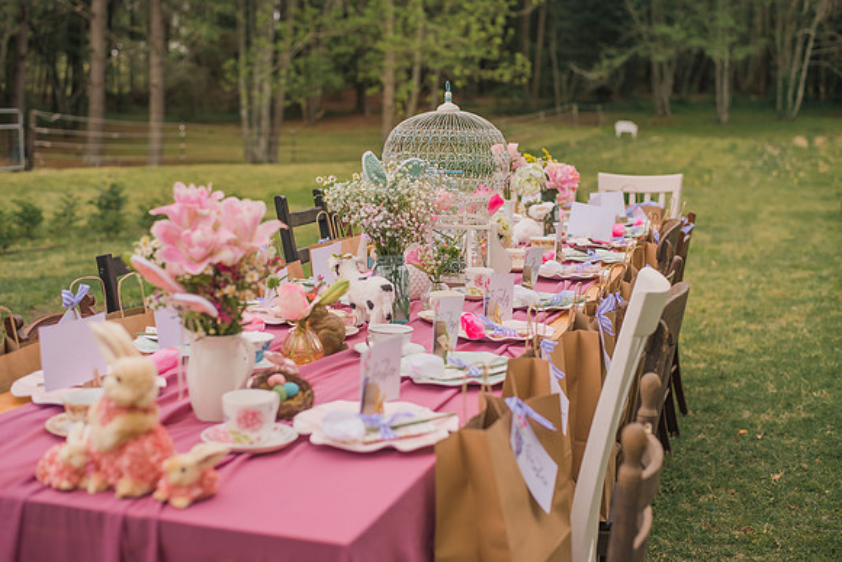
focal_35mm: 50
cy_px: 281
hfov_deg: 39.6
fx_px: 1170
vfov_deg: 27.0
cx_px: 421
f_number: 2.8
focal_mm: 50
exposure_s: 1/800
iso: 100
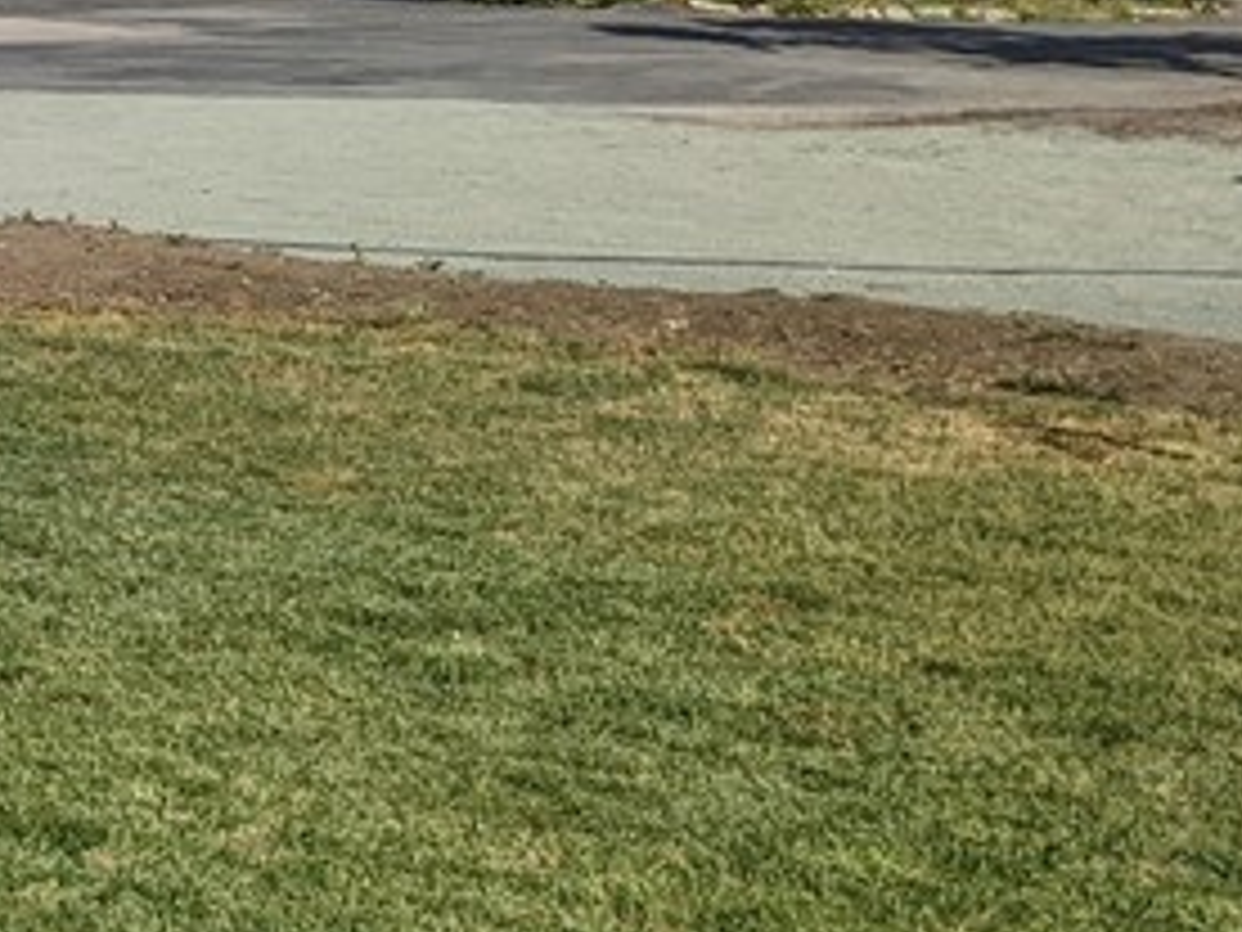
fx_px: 3588
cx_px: -752
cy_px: 59
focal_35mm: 100
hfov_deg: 17.2
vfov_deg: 14.6
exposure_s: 1/7812
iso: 66
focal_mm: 4.38
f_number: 1.73
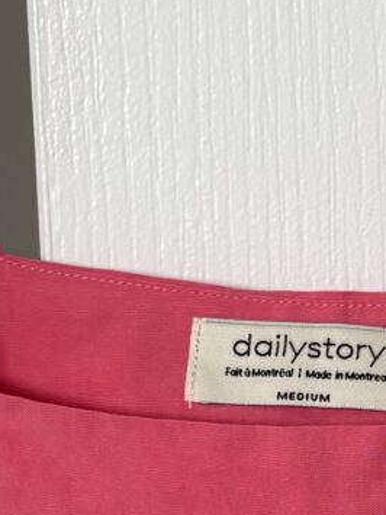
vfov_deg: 13.1
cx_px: 344
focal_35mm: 150
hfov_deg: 9.8
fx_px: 2232
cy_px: 421
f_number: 1.6
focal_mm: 5.96
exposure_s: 1/120
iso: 80
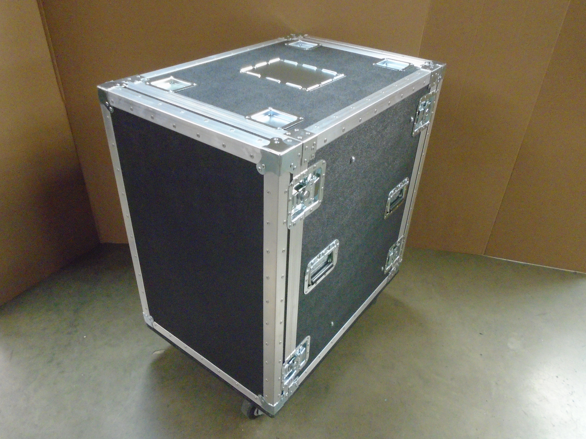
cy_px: 220
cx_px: 293
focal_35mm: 26
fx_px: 440
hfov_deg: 67.3
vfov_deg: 53.1
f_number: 3.2
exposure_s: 1/20
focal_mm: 4.6
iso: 800
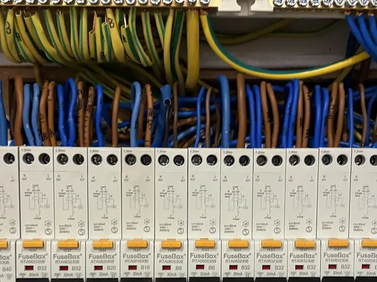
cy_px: 245
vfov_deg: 21.8
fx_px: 719
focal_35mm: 66
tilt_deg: -4.8
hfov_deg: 29.4
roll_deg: +0.0
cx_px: 208
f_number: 1.6
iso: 640
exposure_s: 1/33
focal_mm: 5.96
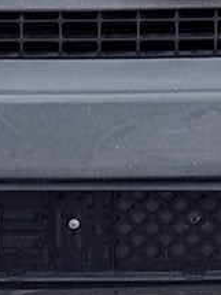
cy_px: -258
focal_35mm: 186
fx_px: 1585
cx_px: 158
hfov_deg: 8.0
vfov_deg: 10.0
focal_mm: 4.65
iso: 32
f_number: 1.8
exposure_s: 1/843
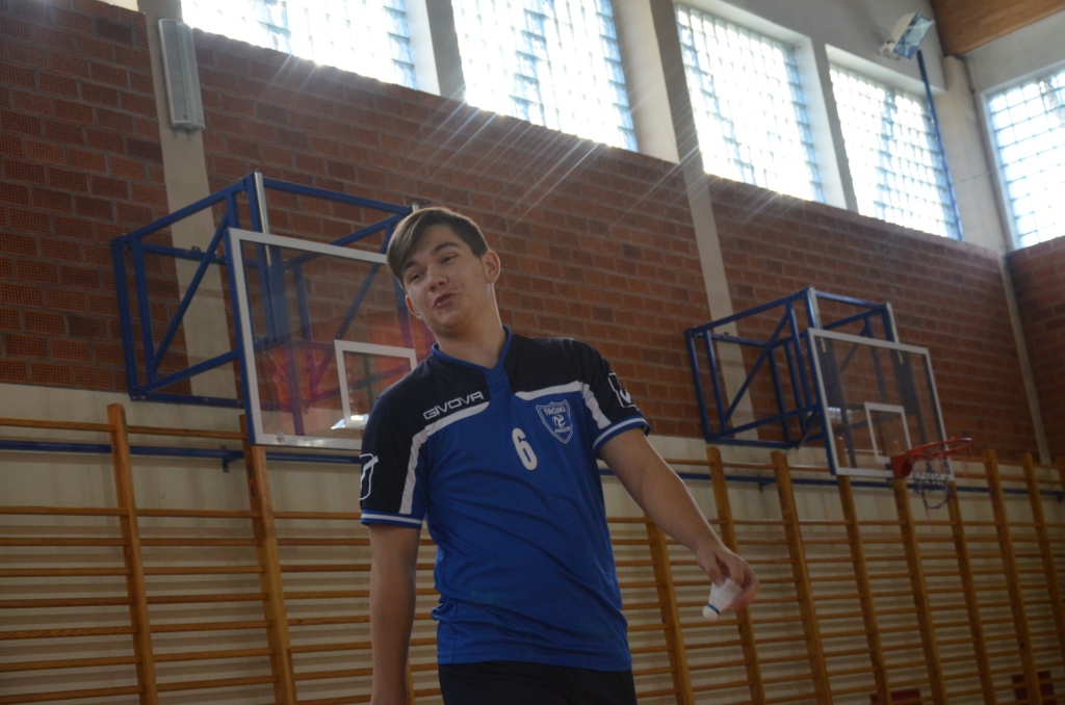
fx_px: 1860
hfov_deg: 32.0
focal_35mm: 63
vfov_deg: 21.5
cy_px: 352
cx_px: 532
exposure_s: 1/250
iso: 1600
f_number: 4.8
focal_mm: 42
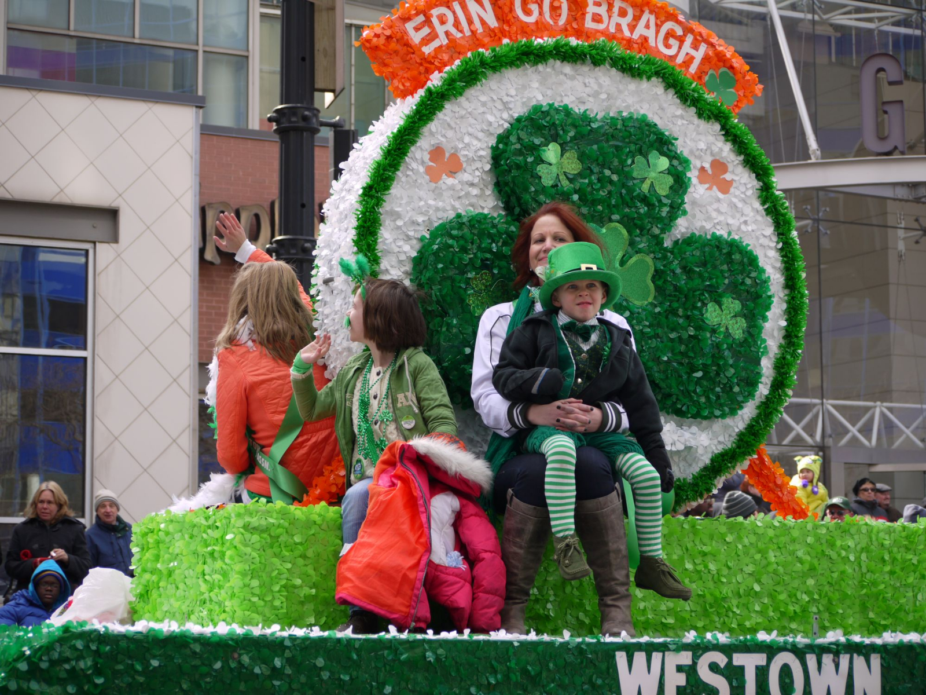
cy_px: 348
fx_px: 2408
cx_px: 463
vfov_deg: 16.4
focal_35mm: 90
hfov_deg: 21.8
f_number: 4
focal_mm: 45
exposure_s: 1/320
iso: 100
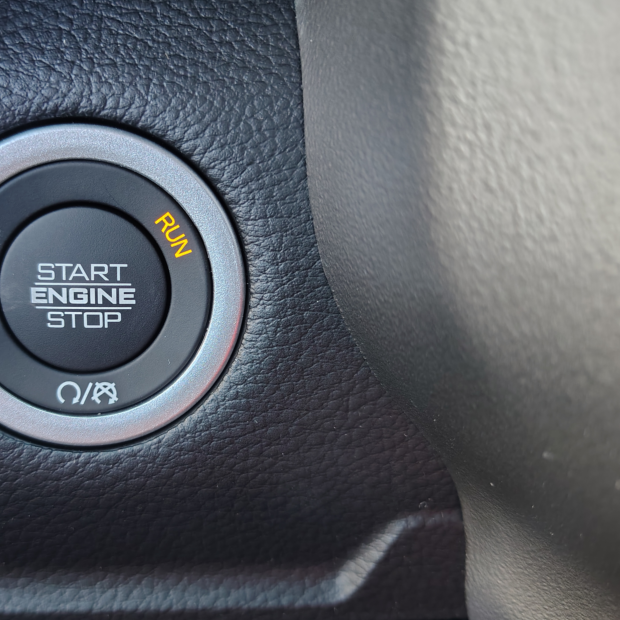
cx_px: 194
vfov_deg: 52.5
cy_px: 331
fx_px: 628
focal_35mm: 31
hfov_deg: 51.3
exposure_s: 1/61.8
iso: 800
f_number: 1.8
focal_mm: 5.56
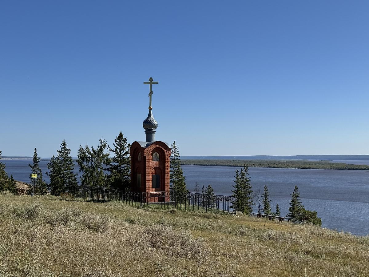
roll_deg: +0.4
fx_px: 512
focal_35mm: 48
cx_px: 184
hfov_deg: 39.7
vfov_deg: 30.3
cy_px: 138
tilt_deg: +2.6
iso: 64
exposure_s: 1/7092
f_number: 1.78
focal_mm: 6.76
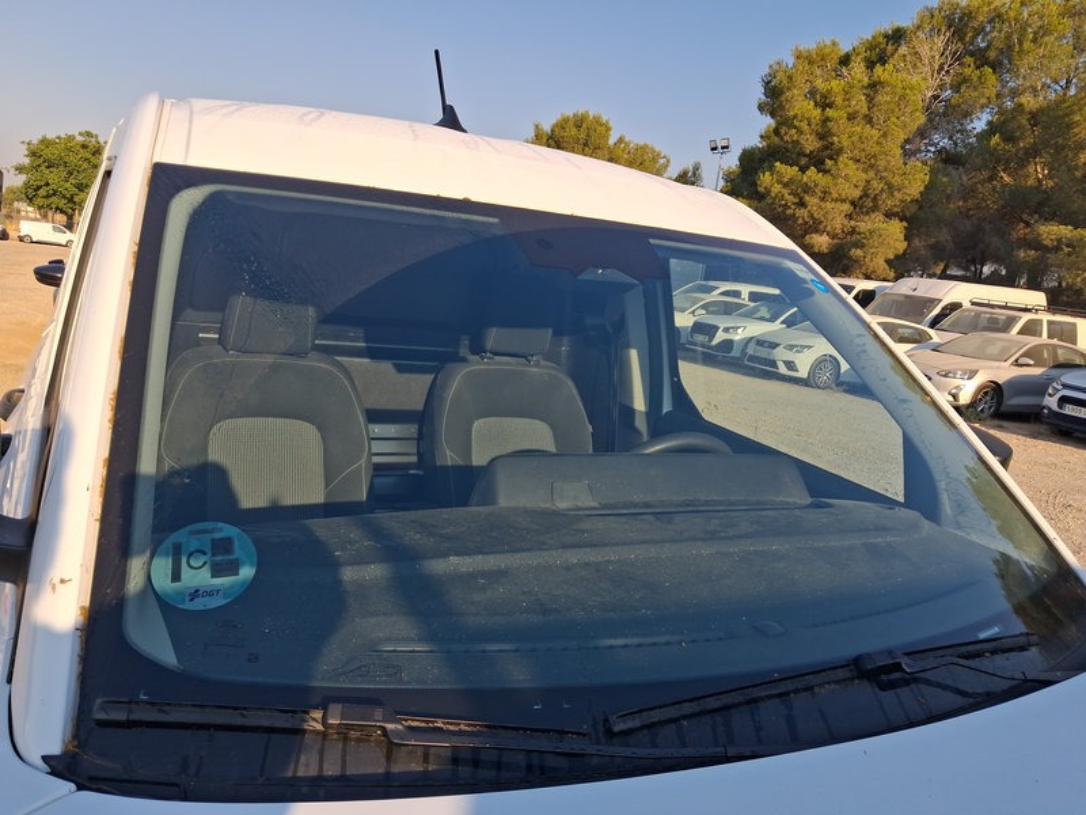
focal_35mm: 27
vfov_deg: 51.4
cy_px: 408
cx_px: 543
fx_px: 847
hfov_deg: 65.3
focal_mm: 4
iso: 20
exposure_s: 1/523
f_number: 1.8
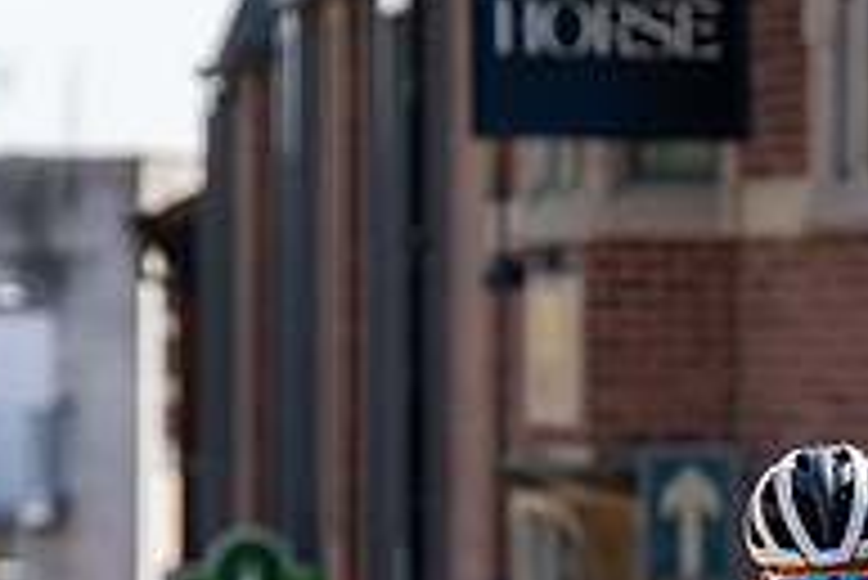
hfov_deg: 4.7
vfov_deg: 3.1
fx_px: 10665
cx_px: 751
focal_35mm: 442
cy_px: 830
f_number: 3.5
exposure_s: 1/1000
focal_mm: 125
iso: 160
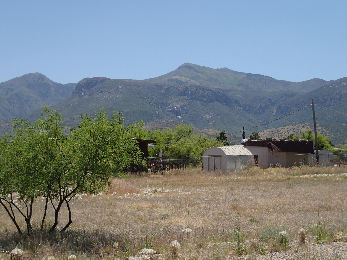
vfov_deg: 22.6
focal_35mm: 65
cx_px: 174
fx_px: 652
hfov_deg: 29.8
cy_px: 130
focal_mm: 11.78
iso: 100
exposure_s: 1/640
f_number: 5
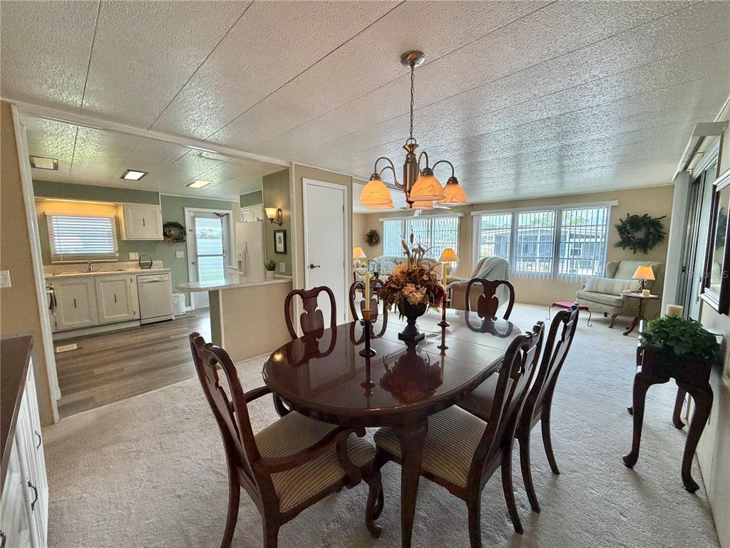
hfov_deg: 102.1
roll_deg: +0.3
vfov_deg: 85.7
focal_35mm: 14
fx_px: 295
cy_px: 274
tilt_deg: -6.6
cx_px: 365
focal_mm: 2.22
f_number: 2.2
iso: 250
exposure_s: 1/120
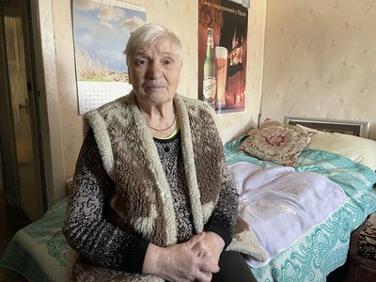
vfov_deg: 53.1
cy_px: 141
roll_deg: +0.6
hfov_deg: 67.3
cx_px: 188
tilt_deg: -10.1
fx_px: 282
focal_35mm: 26
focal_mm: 4.2
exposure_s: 1/60
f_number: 1.6
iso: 500
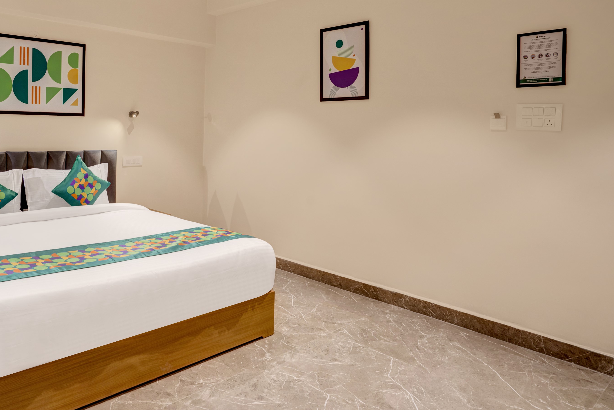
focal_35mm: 27
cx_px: 183
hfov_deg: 64.8
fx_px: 461
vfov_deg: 47.0
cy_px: 130
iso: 200
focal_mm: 19
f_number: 8
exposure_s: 1/5
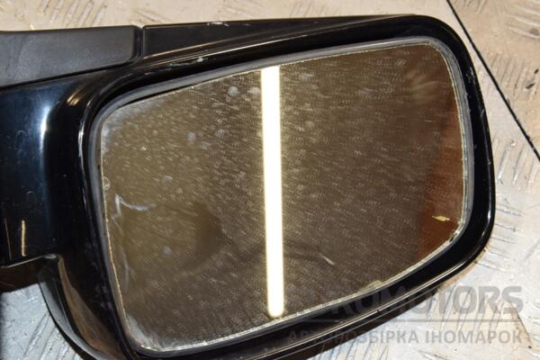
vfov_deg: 18.2
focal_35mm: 75
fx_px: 1125
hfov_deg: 27.0
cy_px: 180
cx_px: 270
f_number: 10
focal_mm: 50
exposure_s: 1/200
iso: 800
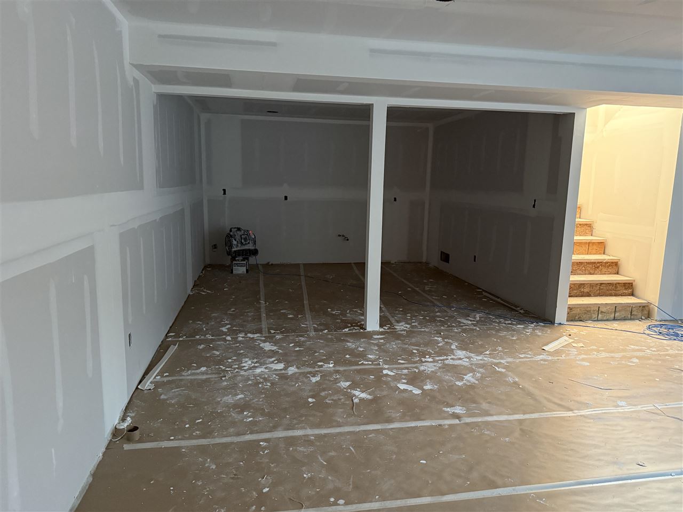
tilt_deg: -9.0
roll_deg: -1.5
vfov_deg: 56.8
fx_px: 473
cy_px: 256
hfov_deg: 71.6
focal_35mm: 24
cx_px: 342
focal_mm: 6.76
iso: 1000
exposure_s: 1/40
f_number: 1.78
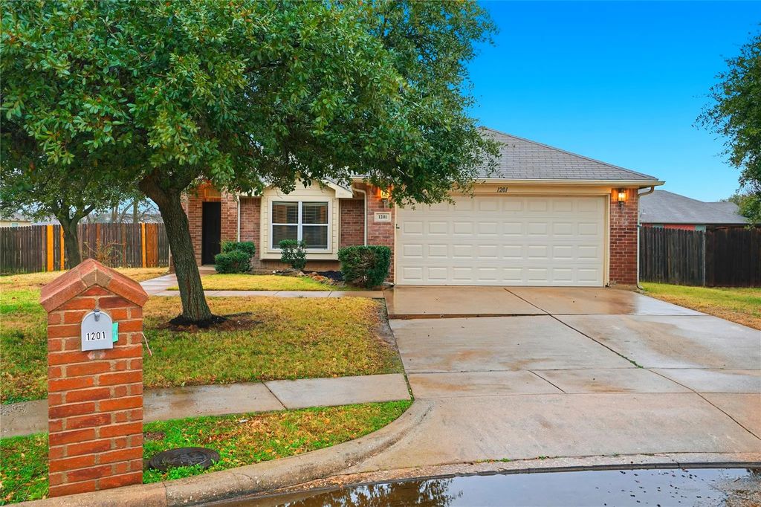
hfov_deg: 57.2
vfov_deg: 39.9
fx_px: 697
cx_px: 380
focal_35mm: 33
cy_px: 254
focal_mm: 33
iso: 100
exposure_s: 1/125
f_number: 8
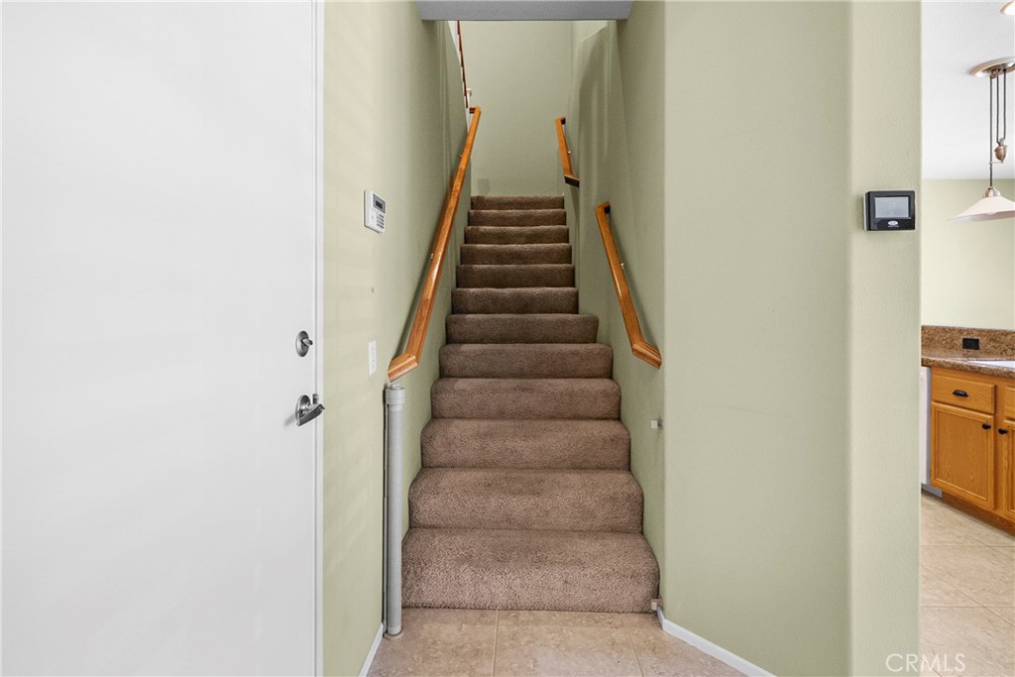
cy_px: 338
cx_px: 508
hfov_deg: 100.4
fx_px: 423
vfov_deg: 77.3
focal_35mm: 15
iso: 800
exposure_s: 1/40
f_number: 3.5
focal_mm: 10
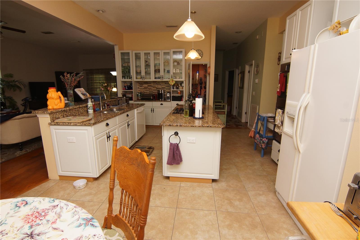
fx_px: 165
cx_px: 180
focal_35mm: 16
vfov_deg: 72.0
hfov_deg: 95.0
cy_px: 120
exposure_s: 1/60
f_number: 8
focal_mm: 11
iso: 400
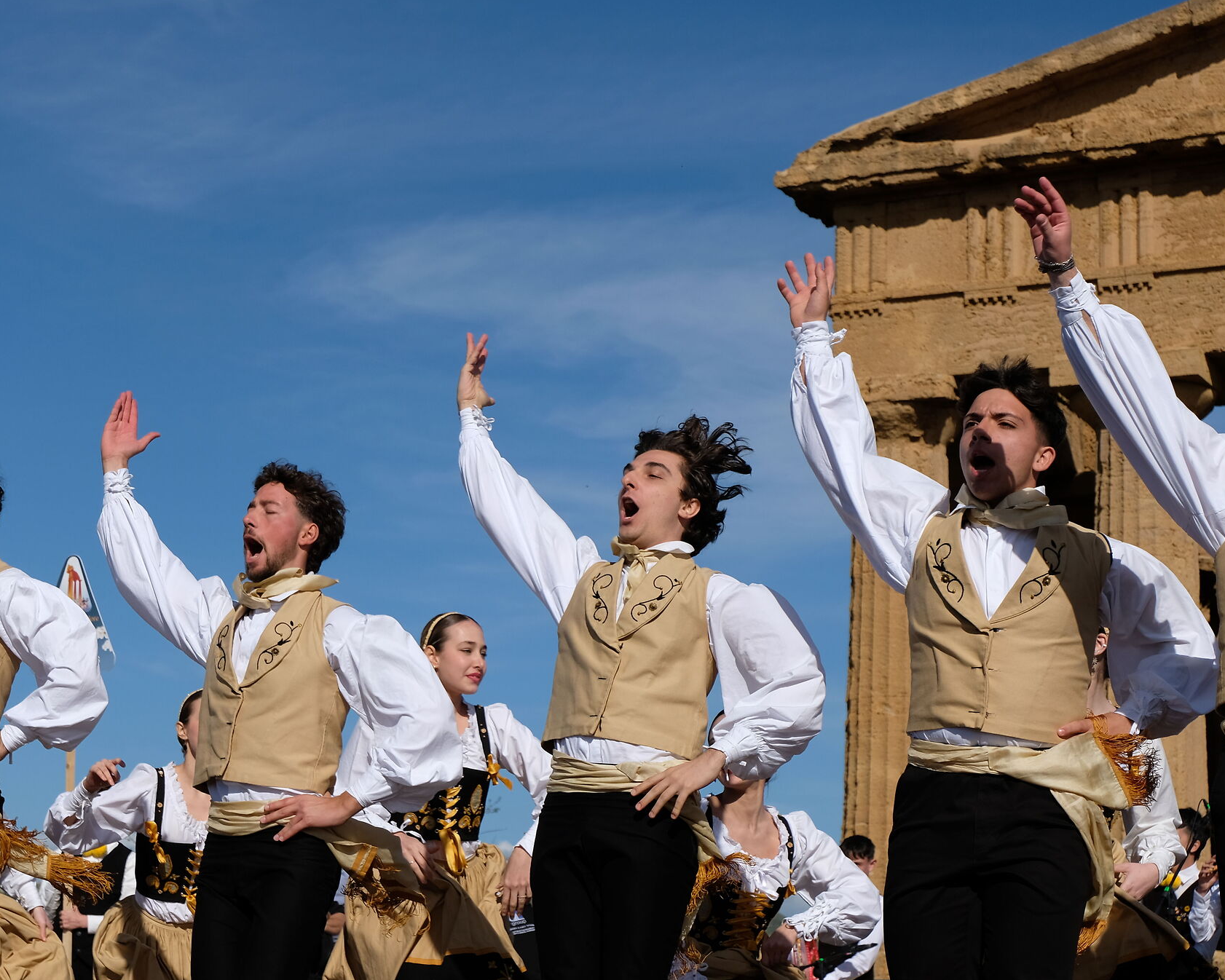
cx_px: 511
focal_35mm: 79
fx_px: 2864
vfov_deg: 19.4
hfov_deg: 24.1
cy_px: 580
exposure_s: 1/1600
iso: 200
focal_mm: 39.6
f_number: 6.4
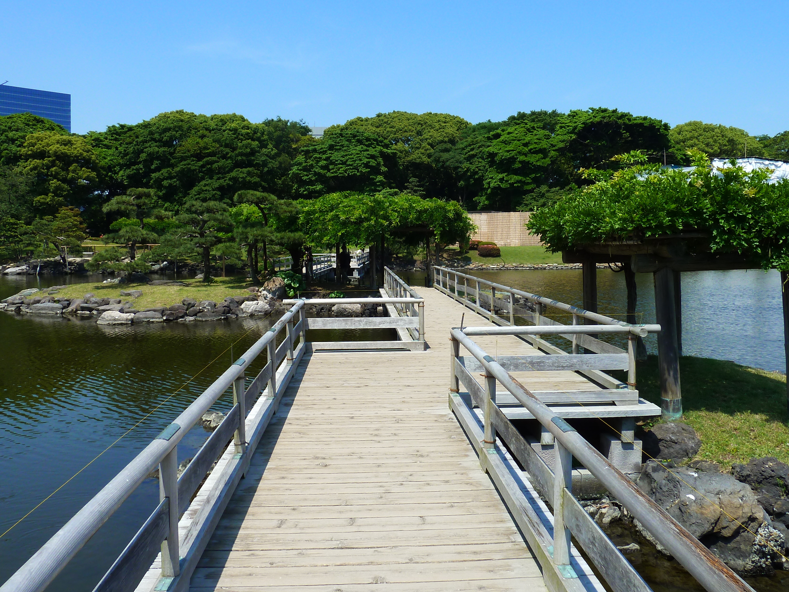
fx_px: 684
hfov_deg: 60.0
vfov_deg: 46.7
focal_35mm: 30
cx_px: 400
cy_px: 256
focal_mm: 4.1
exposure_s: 1/400
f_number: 4.5
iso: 80
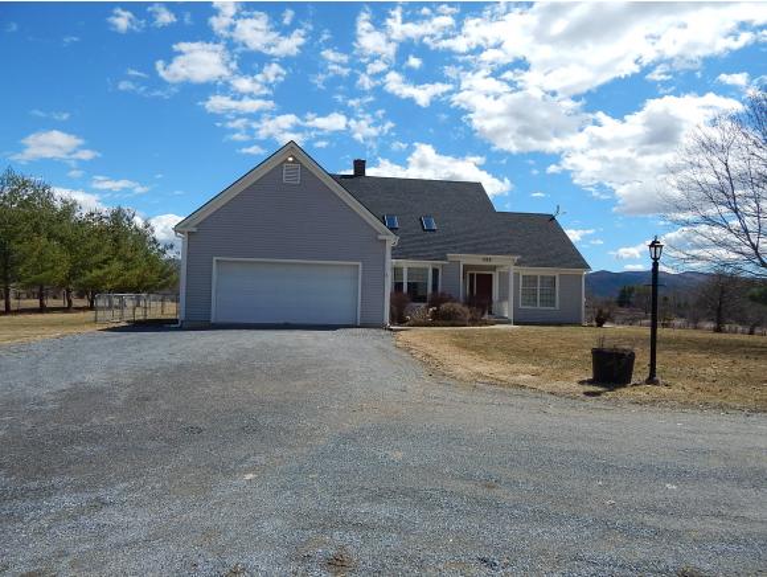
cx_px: 384
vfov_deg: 61.2
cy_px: 288
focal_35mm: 22
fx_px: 488
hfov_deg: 76.3
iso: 125
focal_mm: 4
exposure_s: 1/640
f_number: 6
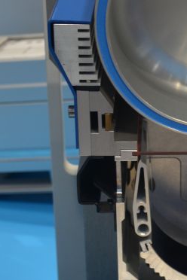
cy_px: 170
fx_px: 989
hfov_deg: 10.6
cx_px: 233
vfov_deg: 16.1
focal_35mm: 127
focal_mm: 28
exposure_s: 1/60
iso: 400
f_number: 4
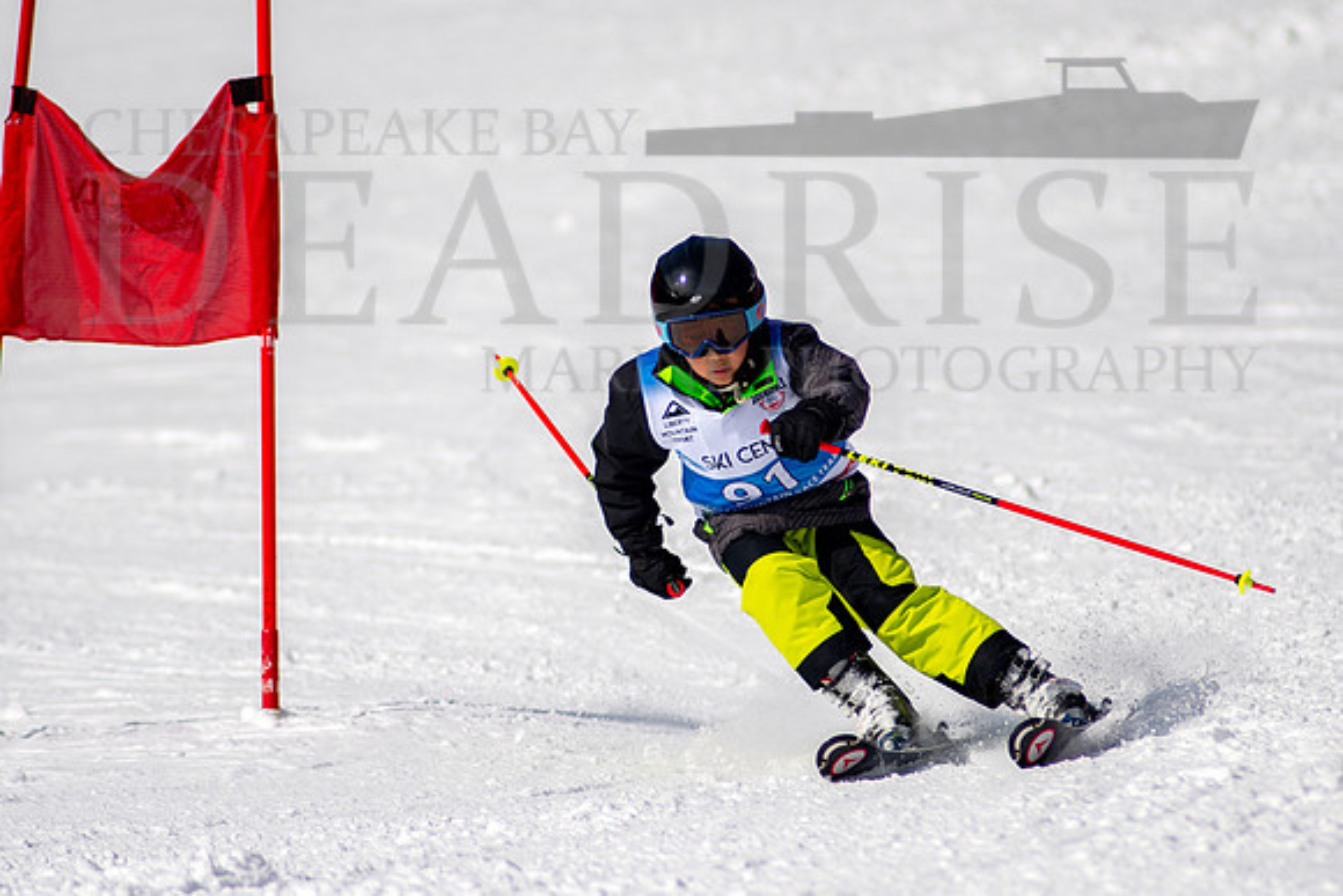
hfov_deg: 3.2
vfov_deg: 2.1
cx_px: 672
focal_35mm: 645
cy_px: 444
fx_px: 24082
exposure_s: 1/6400
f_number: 2.8
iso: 100
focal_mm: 300
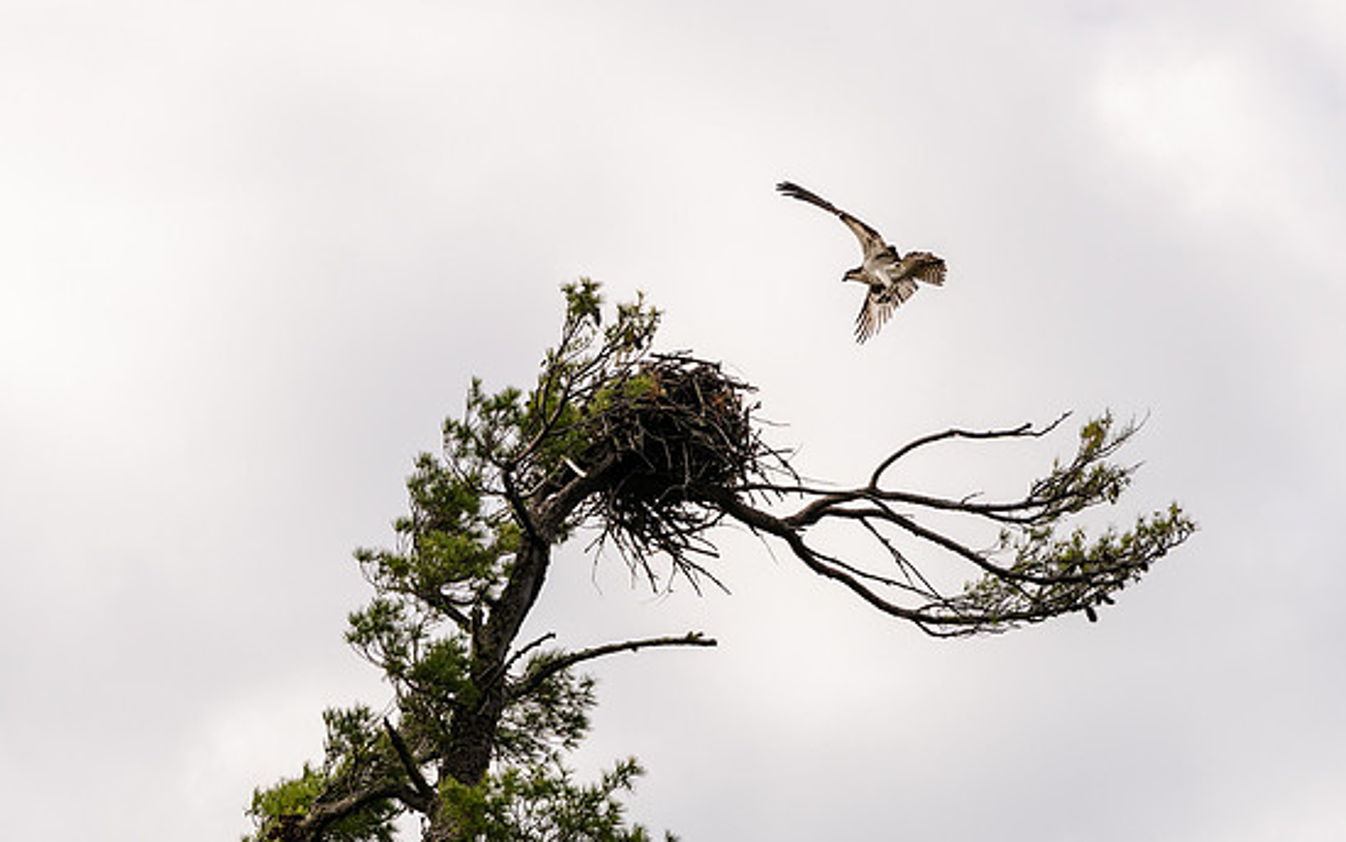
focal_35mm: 242
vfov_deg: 5.4
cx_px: 658
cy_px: 383
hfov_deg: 8.7
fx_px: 8879
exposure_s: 1/1000
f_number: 8
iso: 500
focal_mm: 150
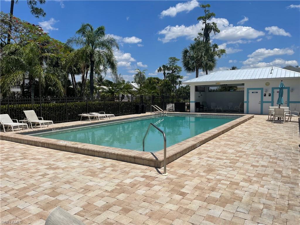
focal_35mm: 26
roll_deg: +0.8
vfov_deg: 53.1
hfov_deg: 67.3
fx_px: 225
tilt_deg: -4.7
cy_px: 112
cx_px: 150
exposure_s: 1/7407
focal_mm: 5.1
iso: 32
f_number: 1.6
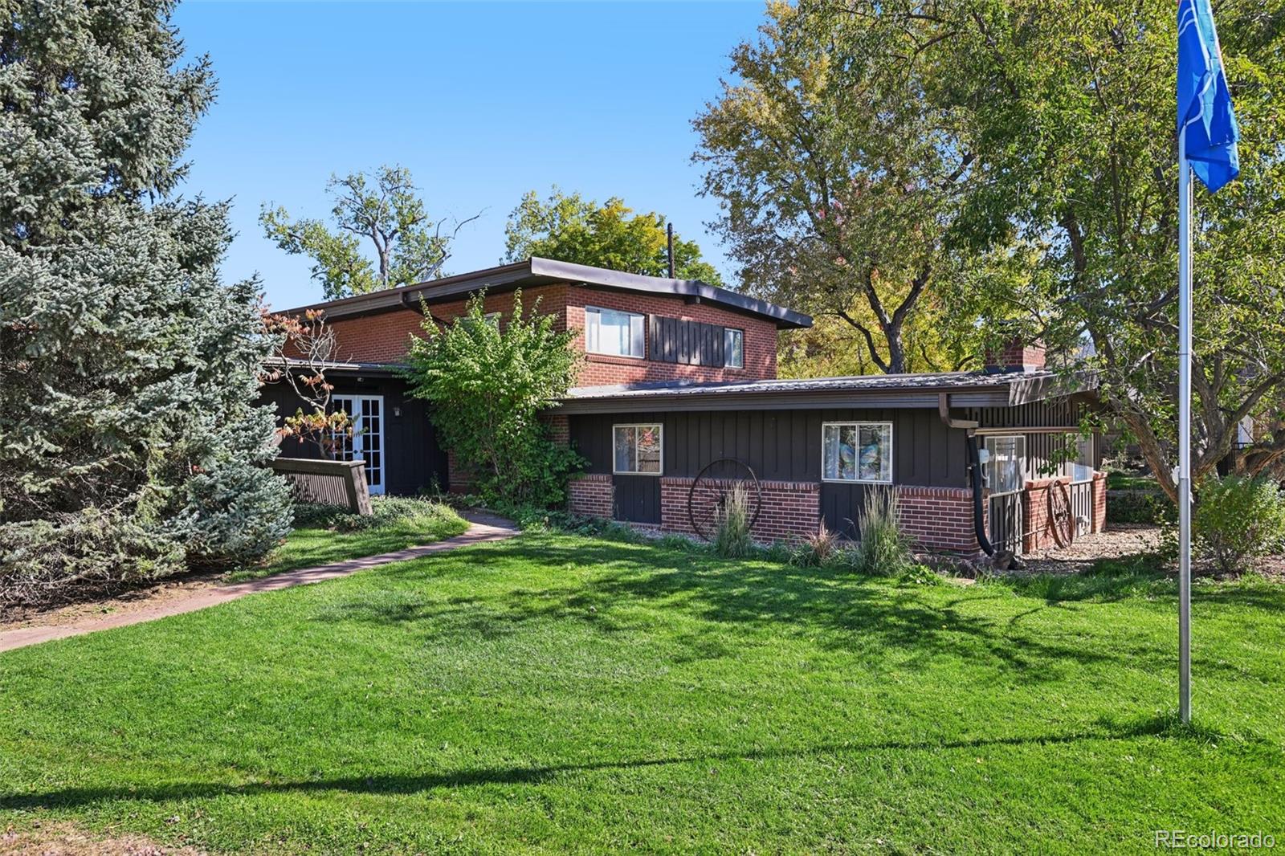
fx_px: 839
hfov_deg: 74.9
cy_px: 428
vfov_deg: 54.1
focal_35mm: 24
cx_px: 642
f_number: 7.1
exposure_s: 1/50
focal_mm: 23.5
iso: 64
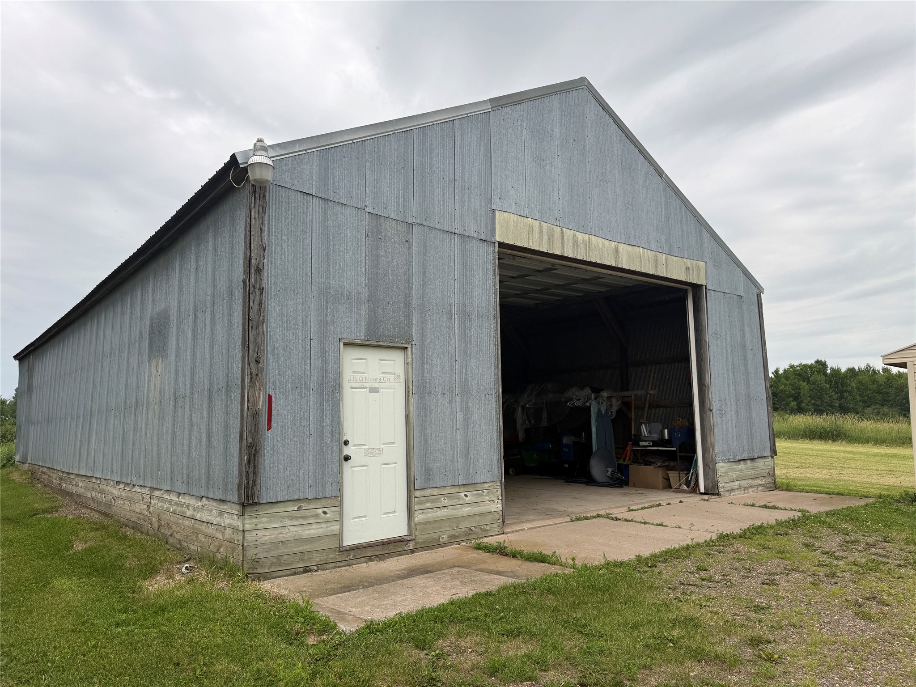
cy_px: 344
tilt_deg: +8.7
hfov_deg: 71.6
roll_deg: +1.6
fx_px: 635
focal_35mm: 24
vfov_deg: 56.8
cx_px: 458
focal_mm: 6.76
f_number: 1.78
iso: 80
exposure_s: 1/491
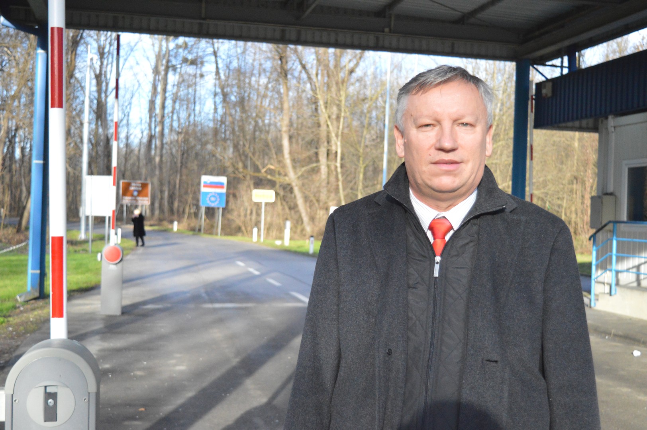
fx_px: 862
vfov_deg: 28.0
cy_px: 215
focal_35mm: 48
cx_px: 324
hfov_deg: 41.1
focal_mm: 32
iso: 3200
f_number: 4.5
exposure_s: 1/4000
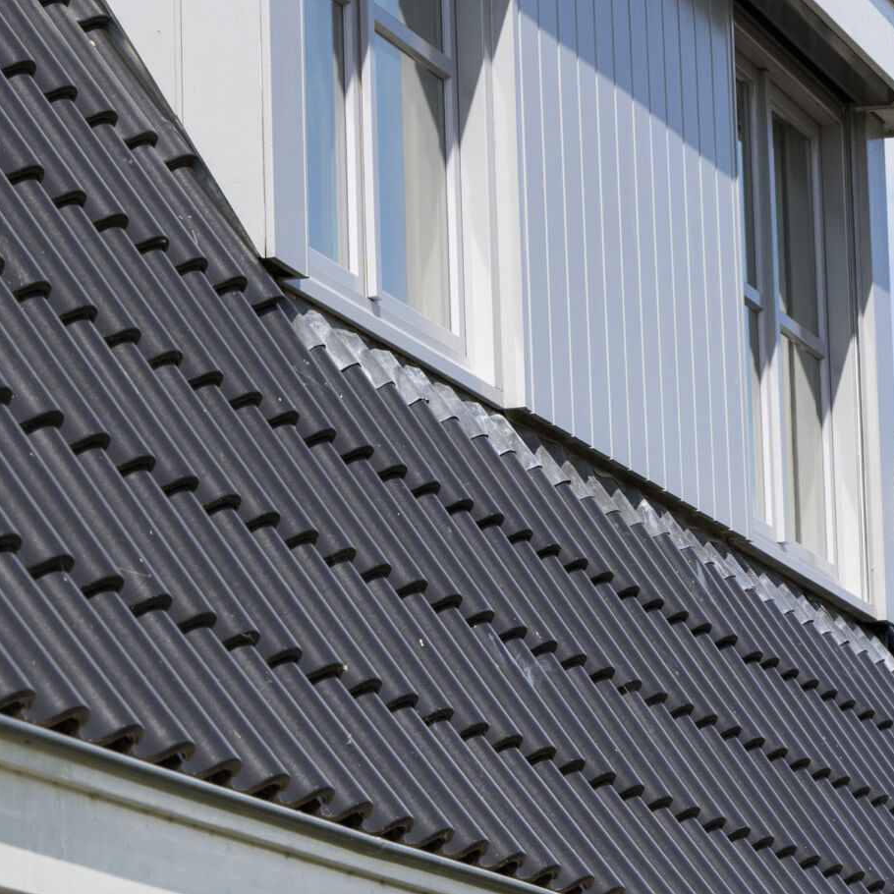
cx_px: 285
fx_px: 6078
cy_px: 125
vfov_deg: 8.4
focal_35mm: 208
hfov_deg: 8.4
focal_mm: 87
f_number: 8
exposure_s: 1/1000
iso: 200
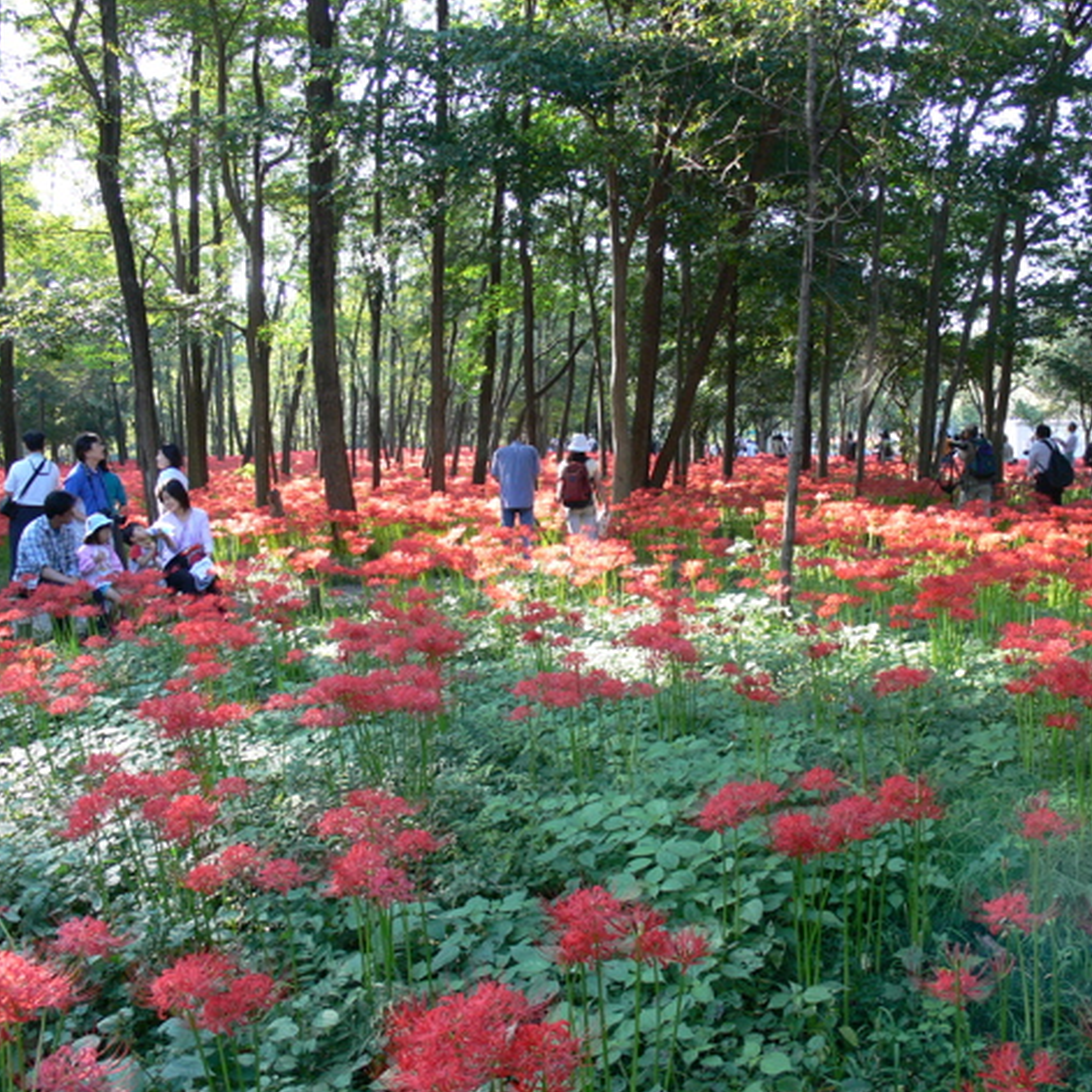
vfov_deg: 40.0
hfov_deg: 39.9
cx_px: 621
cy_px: 545
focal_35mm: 42
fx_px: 1499
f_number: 2.8
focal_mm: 7.4
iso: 100
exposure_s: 1/60
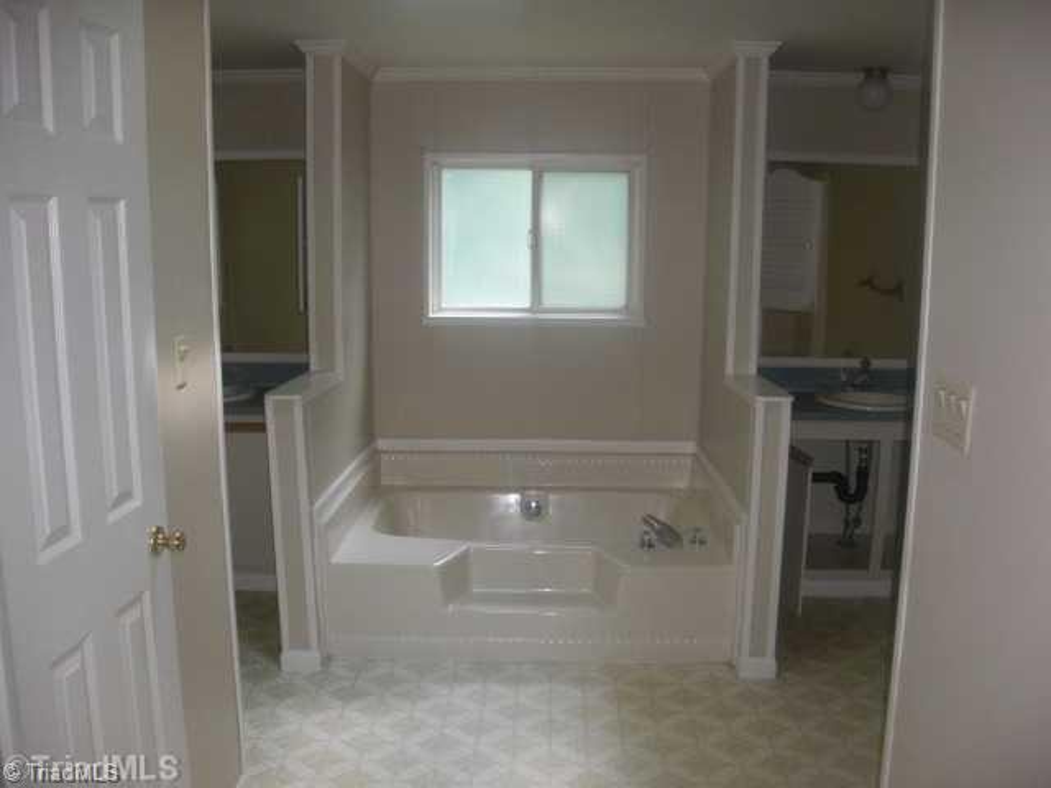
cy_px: 394
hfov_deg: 51.4
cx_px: 526
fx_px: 1093
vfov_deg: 39.7
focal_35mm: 36
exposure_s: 1/60
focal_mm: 6.3
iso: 200
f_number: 2.8
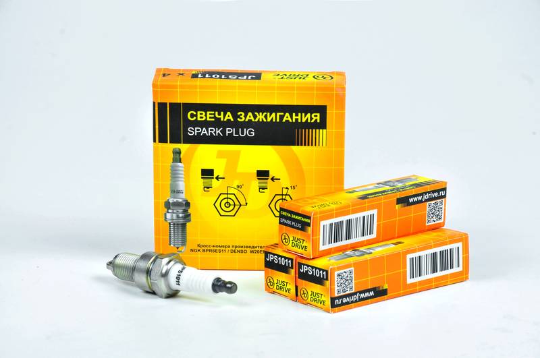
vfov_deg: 8.7
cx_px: 270
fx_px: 2359
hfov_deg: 13.1
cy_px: 179
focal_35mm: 158
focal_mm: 105
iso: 200
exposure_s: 1/200
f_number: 10
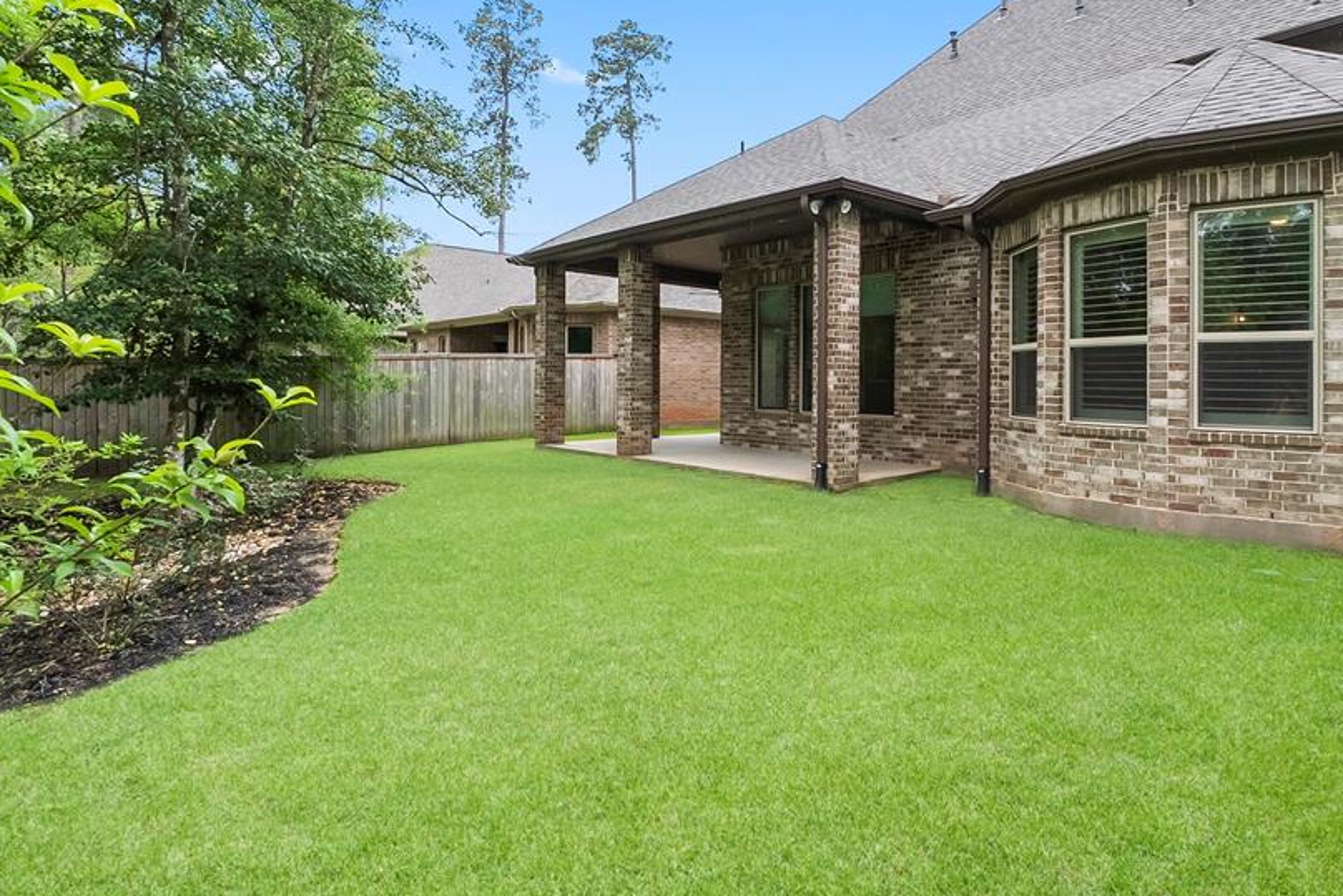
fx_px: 709
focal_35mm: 19
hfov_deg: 85.3
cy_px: 347
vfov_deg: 63.8
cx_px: 836
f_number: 8
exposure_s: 1/200
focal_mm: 10
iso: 2500
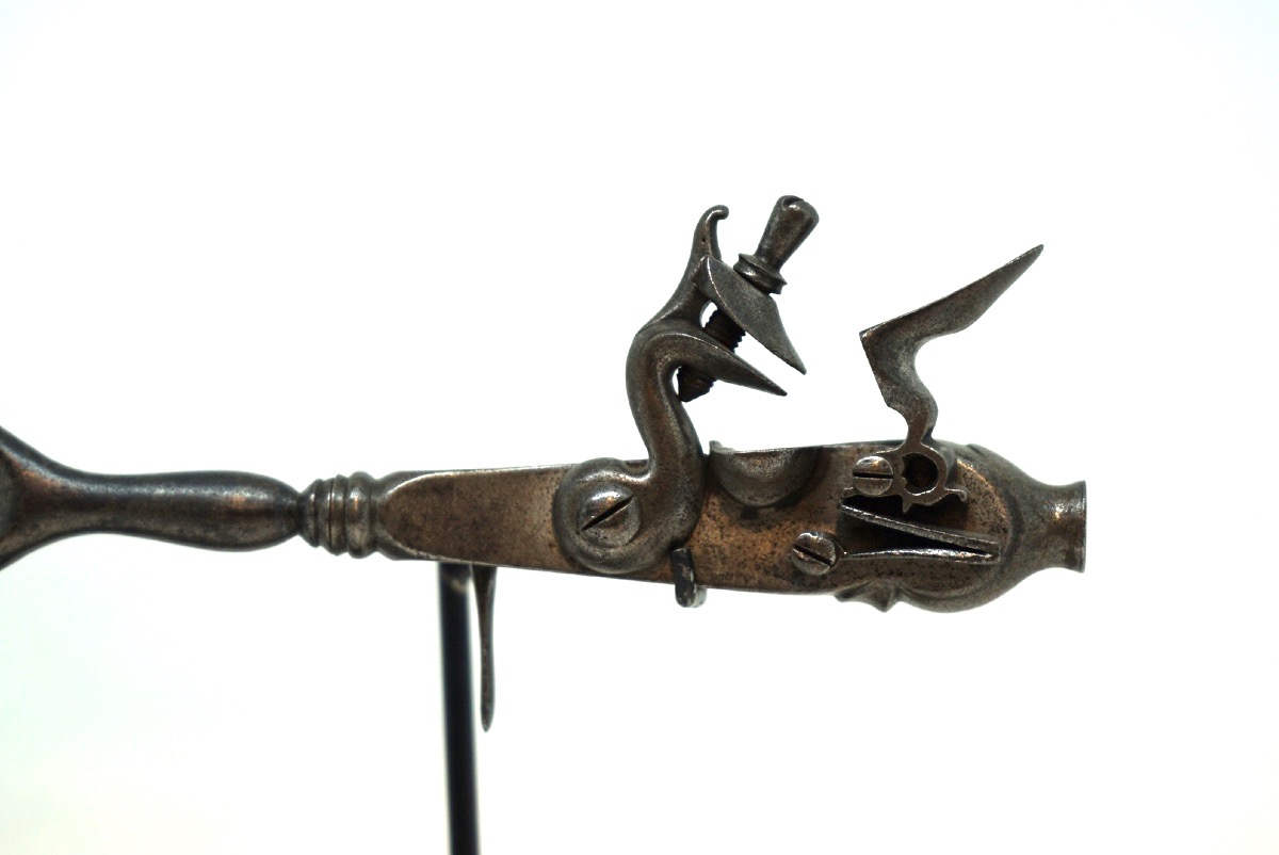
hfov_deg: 19.4
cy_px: 428
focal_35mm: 105
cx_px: 640
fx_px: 3733
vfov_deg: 13.1
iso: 200
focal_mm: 70
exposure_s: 1/125
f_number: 5.6
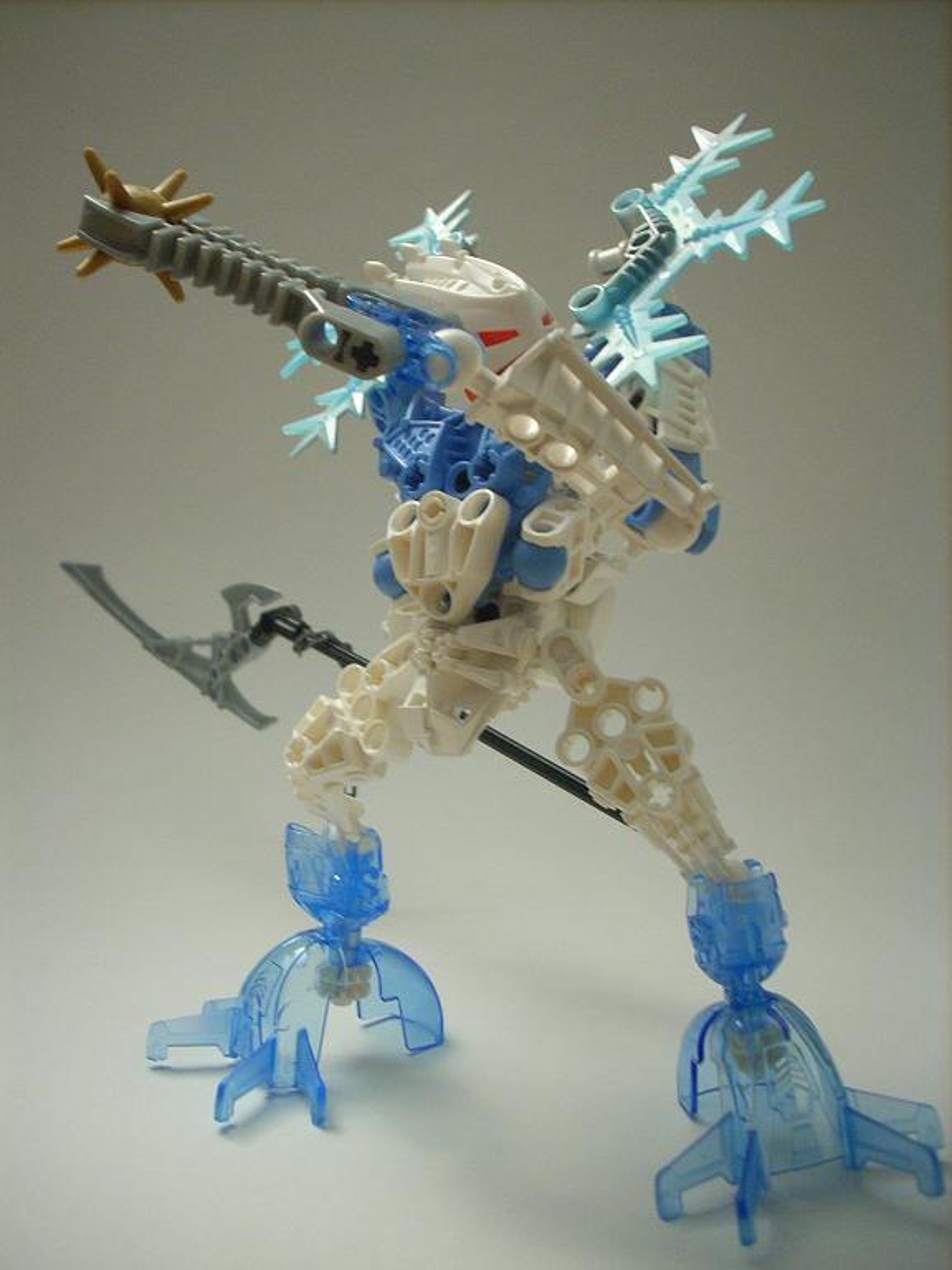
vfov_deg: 50.1
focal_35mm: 37
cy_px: 635
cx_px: 476
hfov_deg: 38.7
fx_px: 1357
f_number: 2.8
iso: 200
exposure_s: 1/5.7
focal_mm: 6.2
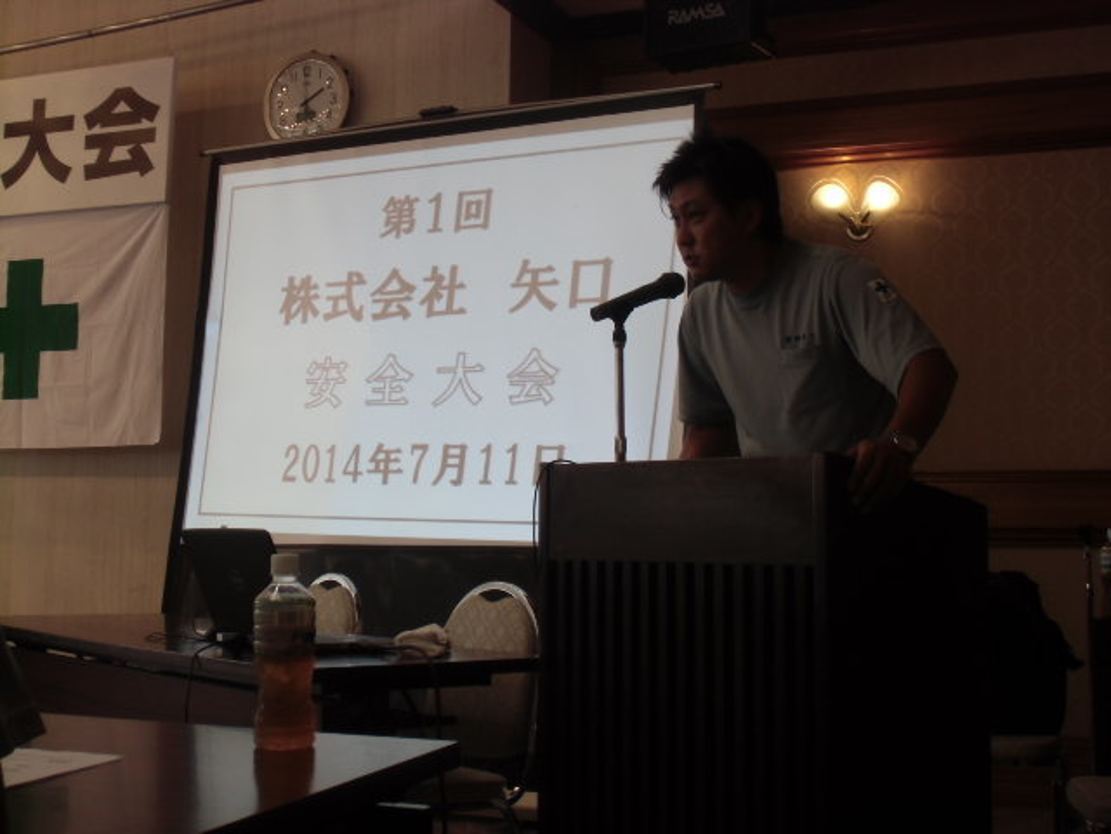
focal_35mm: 47
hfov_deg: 40.4
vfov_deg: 30.9
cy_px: 417
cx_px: 556
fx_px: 1508
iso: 200
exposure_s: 1/60
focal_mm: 8.29
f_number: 4.2
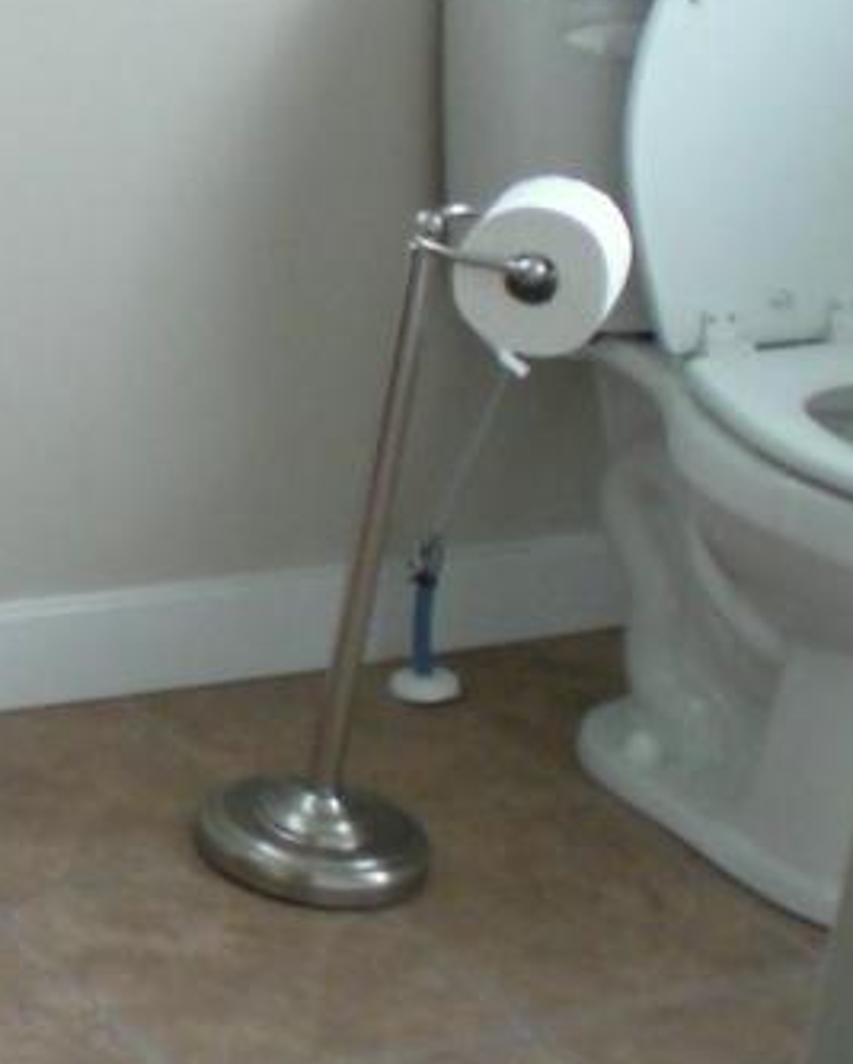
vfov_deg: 16.8
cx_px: -288
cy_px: 514
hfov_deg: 13.0
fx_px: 3593
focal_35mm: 114
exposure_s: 1/100
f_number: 3.1
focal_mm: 6.3
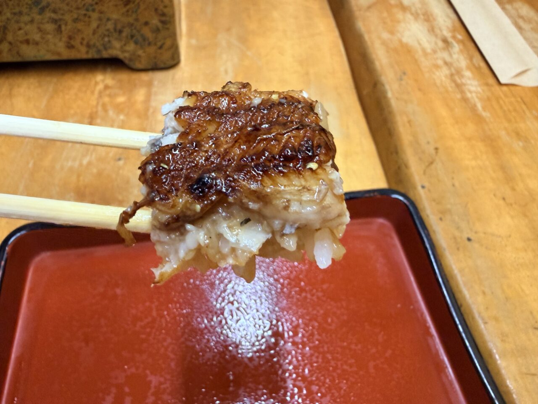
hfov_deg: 71.6
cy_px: 202
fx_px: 373
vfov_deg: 56.8
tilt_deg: -53.2
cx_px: 269
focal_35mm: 24
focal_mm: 2.22
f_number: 2.2
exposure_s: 1/50
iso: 320
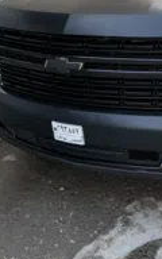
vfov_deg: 36.8
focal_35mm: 53
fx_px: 374
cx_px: 157
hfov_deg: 23.5
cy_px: 51
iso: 100
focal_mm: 6.76
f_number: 1.78
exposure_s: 1/142
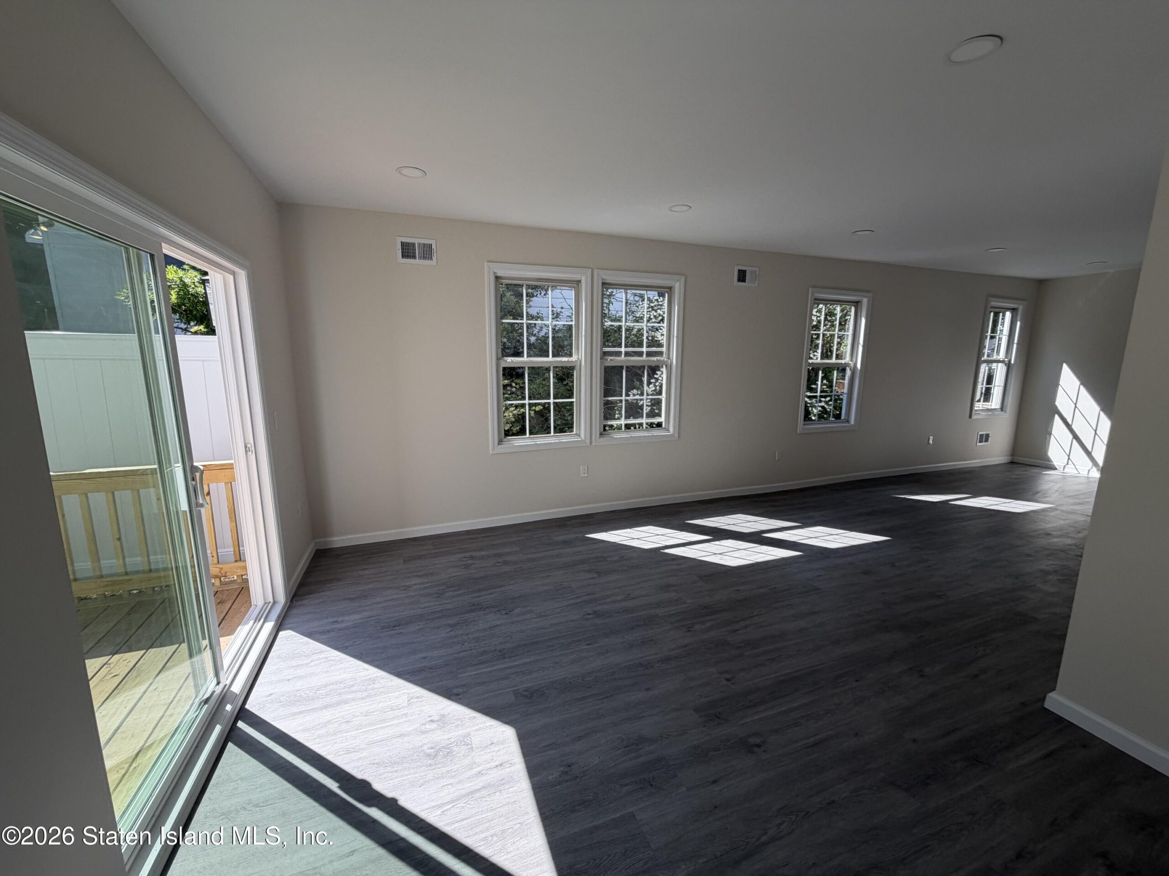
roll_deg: +0.5
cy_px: 438
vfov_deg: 85.7
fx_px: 473
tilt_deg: -8.6
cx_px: 584
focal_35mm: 14
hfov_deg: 102.1
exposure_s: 1/502
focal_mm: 2.22
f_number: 2.2
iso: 50
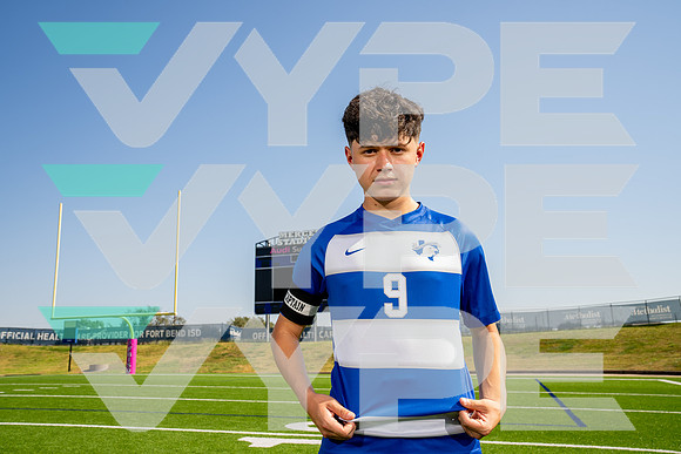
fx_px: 587
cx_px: 340
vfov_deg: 42.3
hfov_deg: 60.3
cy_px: 227
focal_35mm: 31
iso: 50
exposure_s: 1/125
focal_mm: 31
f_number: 7.1
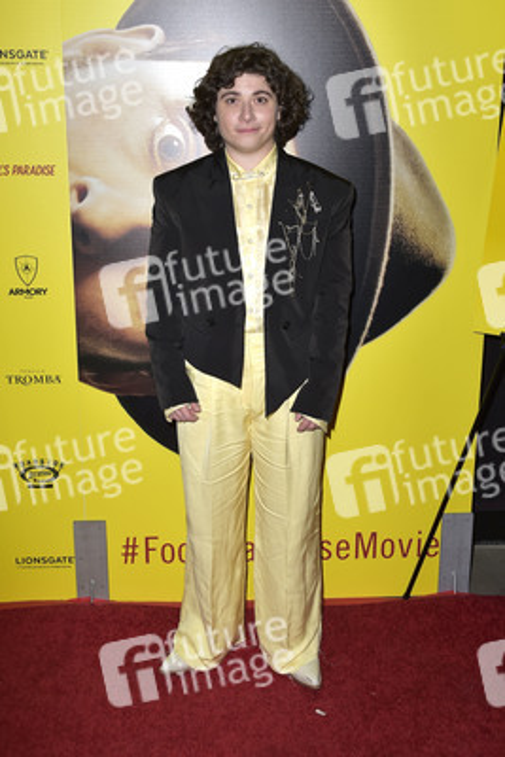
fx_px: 799
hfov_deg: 35.1
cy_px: 378
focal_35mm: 38
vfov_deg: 50.7
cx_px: 252
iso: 250
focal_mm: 38
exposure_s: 1/250
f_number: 6.3
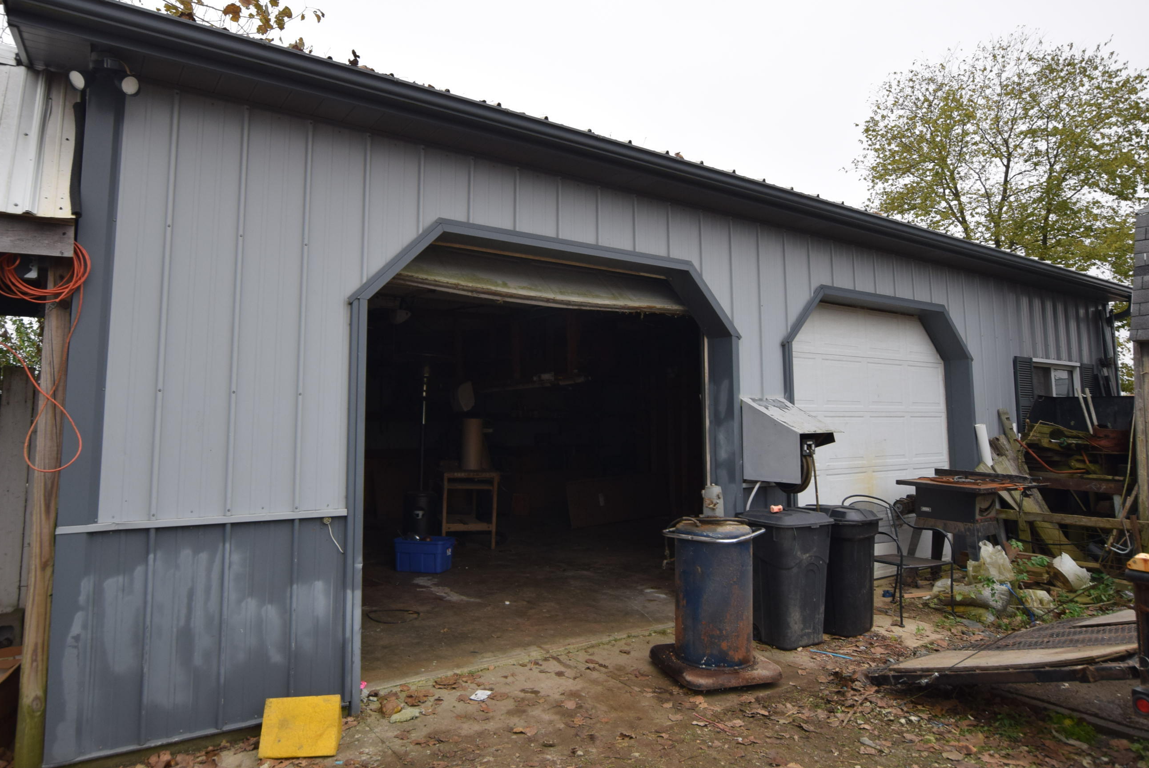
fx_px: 721
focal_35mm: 23
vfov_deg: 56.0
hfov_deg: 77.0
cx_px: 548
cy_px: 347
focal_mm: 13
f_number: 6.3
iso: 400
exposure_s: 1/160
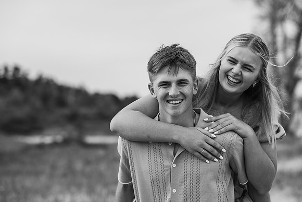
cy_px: 101
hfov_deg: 23.9
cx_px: 151
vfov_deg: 16.1
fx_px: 713
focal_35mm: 85
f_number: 3.2
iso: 200
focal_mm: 85
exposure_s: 1/1600
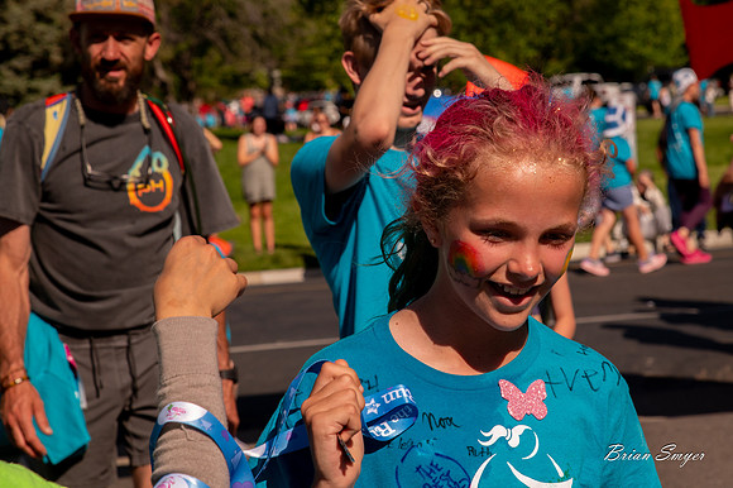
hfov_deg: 16.6
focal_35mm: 123
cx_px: 430
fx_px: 2504
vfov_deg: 11.1
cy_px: 202
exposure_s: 1/1600
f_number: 11
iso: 800
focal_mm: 105
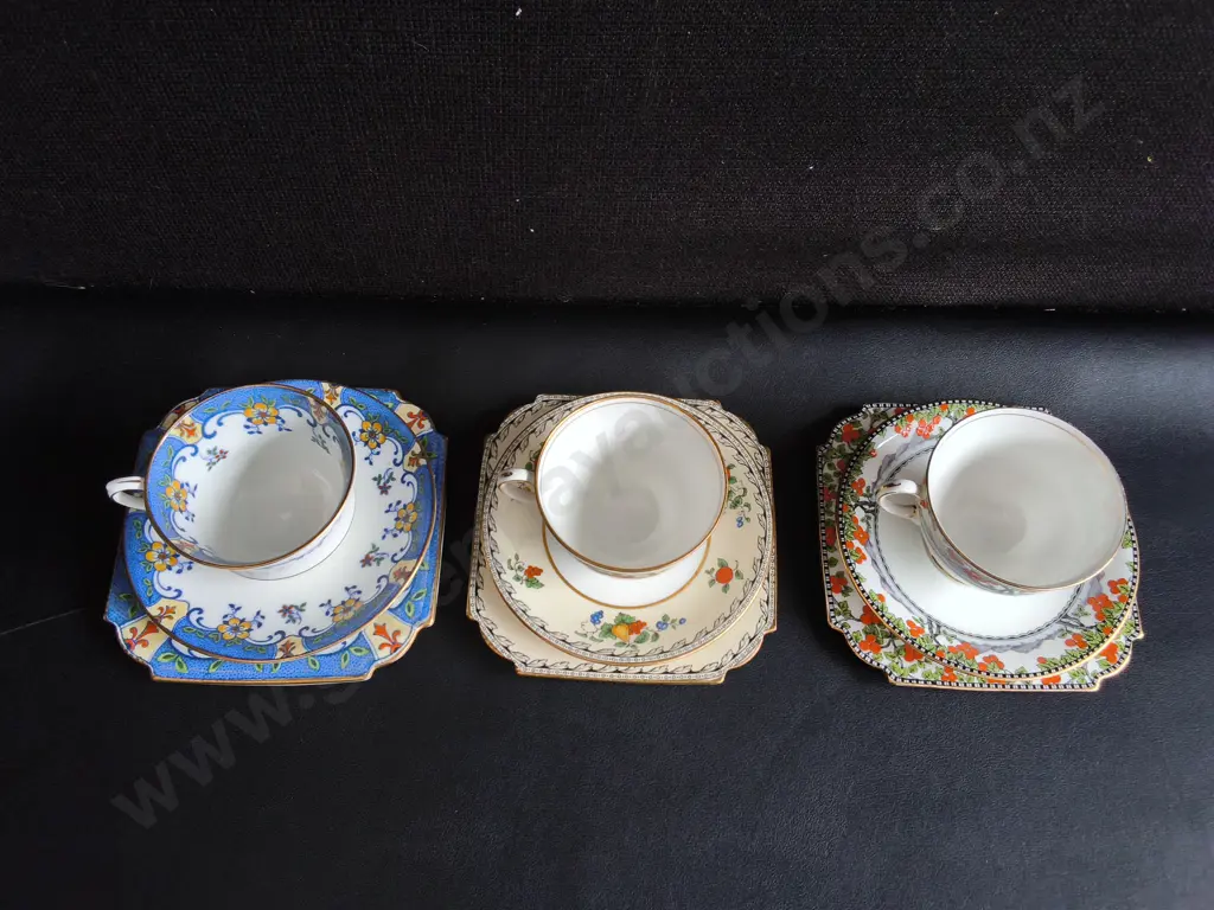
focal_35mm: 27
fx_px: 947
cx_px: 607
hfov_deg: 65.3
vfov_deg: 51.4
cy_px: 455
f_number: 2
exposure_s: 1/100
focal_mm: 2.87
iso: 100
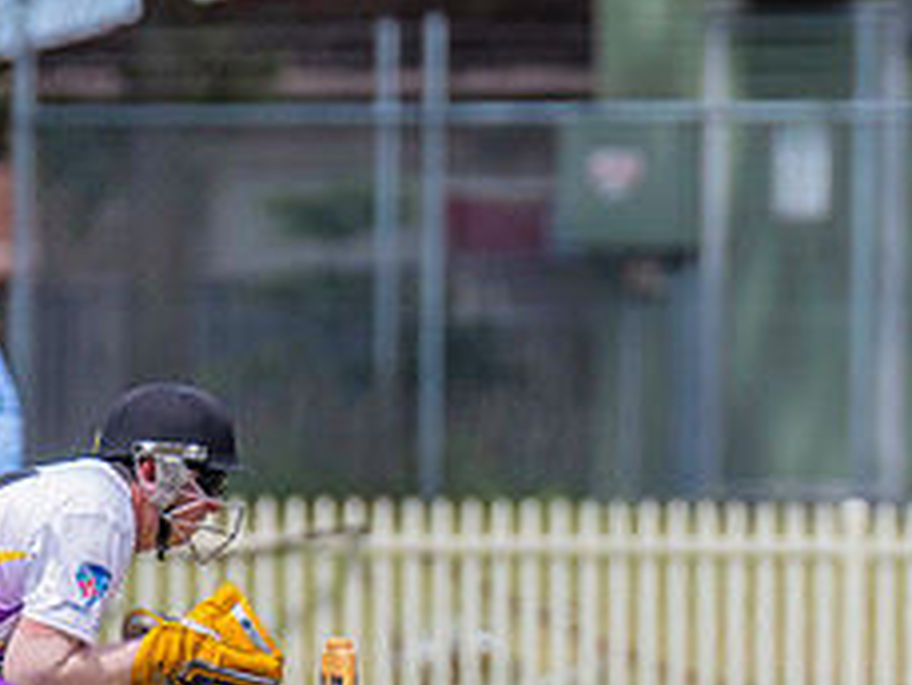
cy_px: 603
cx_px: 936
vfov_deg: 1.2
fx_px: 32634
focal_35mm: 1238
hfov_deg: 1.6
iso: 800
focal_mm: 500
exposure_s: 1/2500
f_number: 6.3
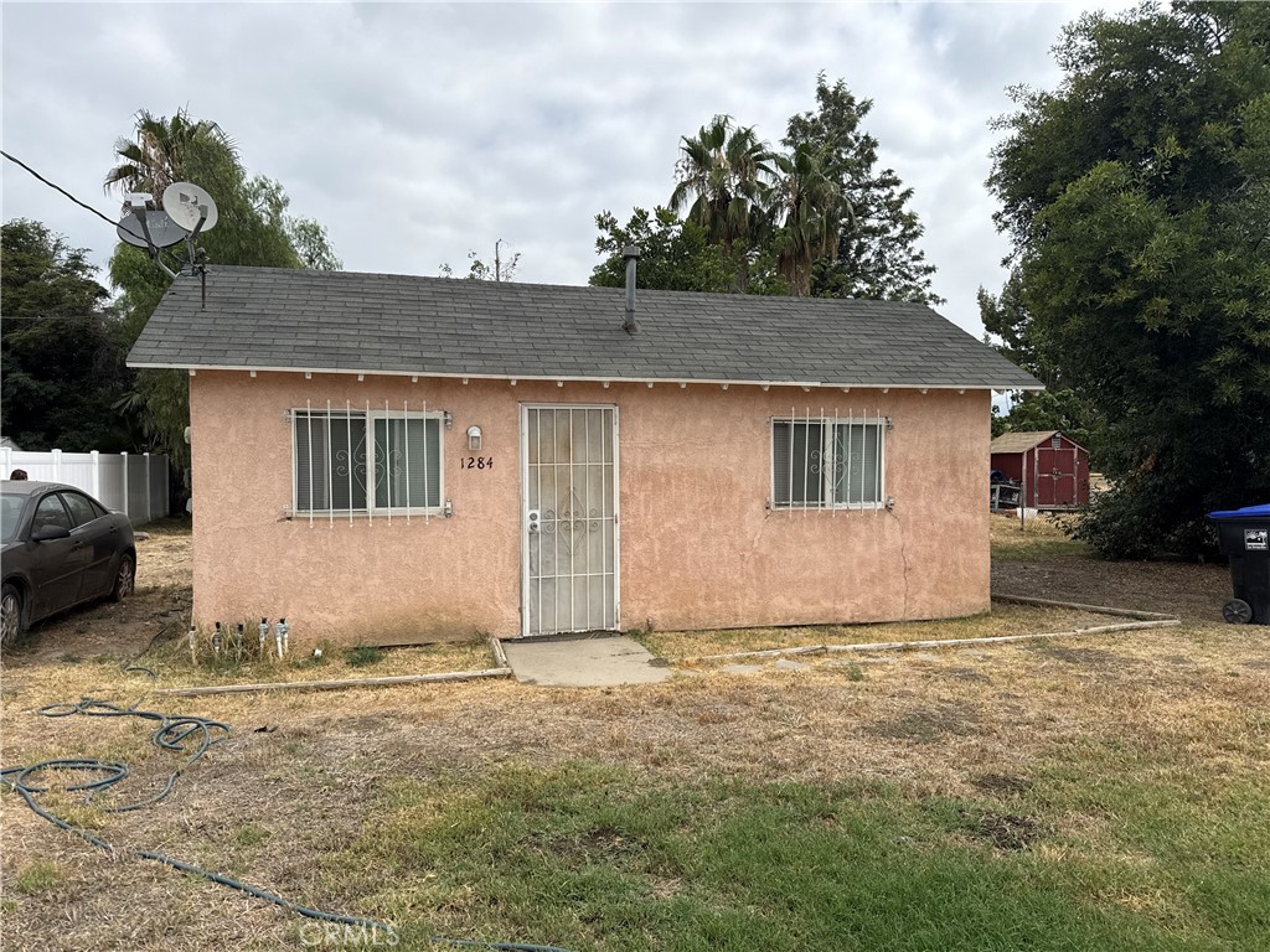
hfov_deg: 71.6
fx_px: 881
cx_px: 635
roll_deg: +0.2
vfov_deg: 56.8
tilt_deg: -0.8
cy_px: 476
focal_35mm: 24
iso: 80
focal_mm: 6.76
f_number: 1.78
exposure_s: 1/6711
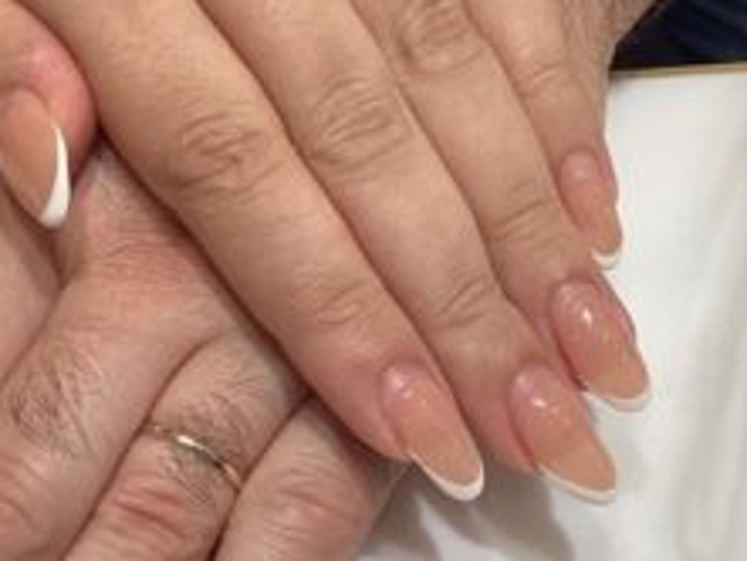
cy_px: 240
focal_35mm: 84
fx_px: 1814
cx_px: 250
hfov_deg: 23.2
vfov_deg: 17.6
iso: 32
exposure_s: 1/120
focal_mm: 3.3
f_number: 2.4
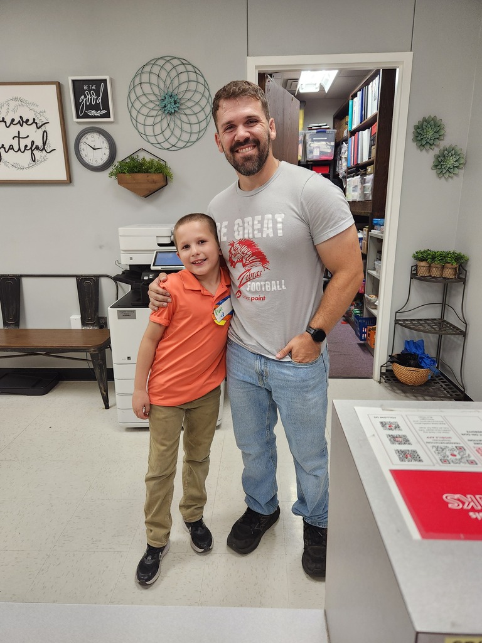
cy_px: 322
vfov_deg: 73.9
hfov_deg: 58.9
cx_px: 241
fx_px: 427
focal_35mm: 23
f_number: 1.8
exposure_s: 1/120
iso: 320
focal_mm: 5.4
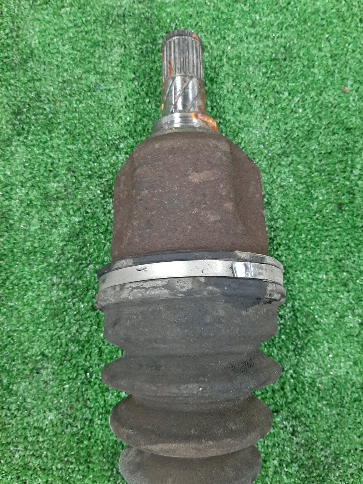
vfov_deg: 65.3
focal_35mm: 27
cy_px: 236
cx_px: 188
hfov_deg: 51.3
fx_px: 378
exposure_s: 1/25
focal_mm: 3.93
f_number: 1.7
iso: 182
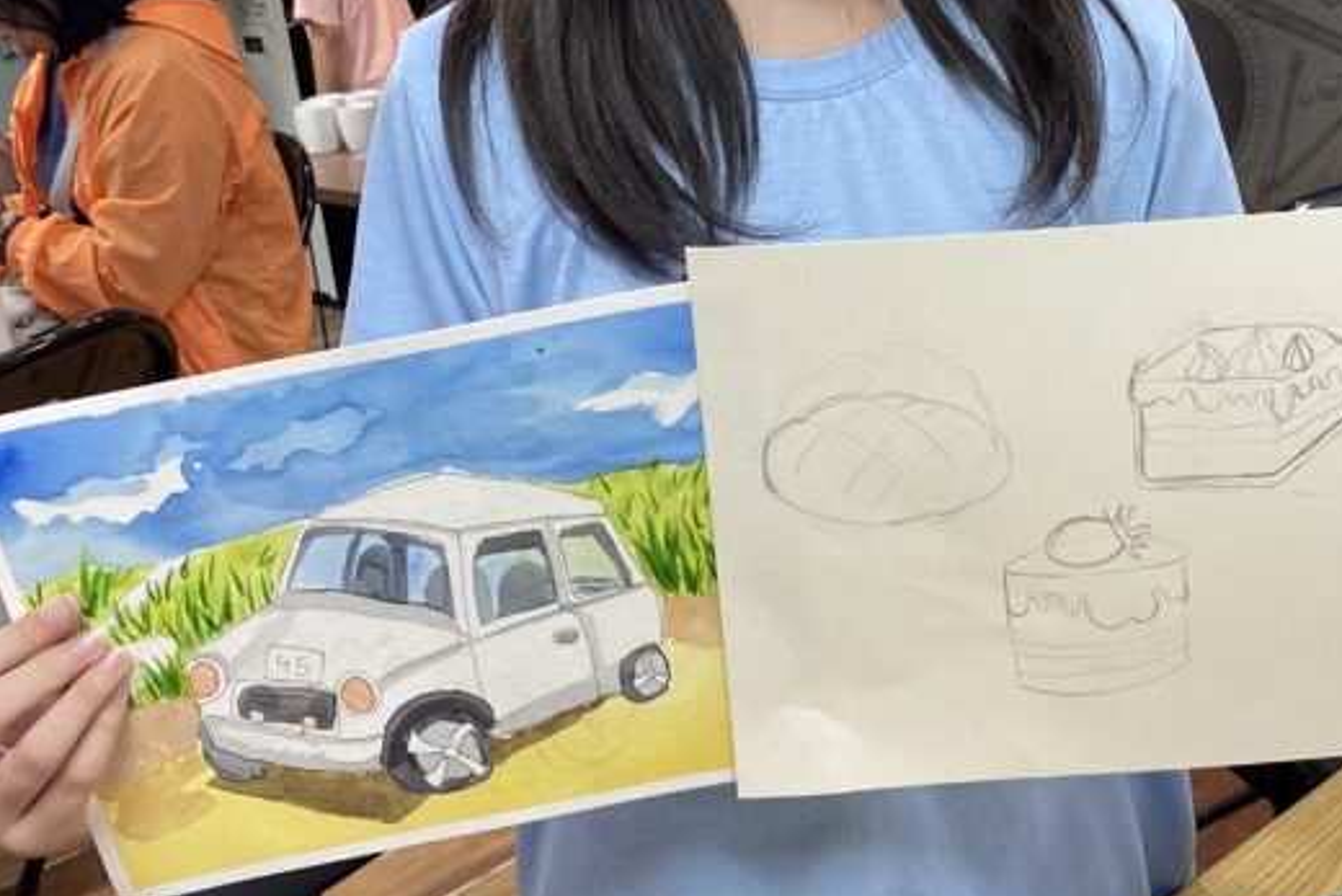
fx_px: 1939
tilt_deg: -15.4
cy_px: 359
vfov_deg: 26.0
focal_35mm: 52
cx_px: 839
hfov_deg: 37.9
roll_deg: +6.2
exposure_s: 1/100
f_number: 1.8
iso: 100
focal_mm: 4.25
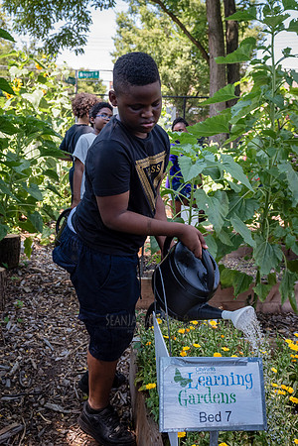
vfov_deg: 50.3
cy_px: 209
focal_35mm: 38
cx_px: 161
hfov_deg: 34.8
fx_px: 475
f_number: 3.5
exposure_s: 1/640
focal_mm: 24
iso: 500
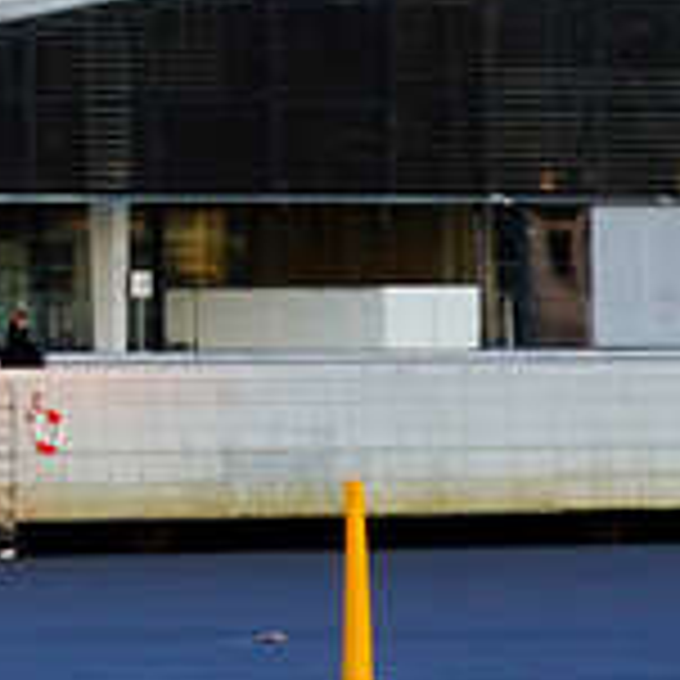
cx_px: -1837
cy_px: -263
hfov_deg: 2.6
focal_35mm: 661
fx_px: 14682
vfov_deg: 2.6
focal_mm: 61
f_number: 5.6
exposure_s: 1/100
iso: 125
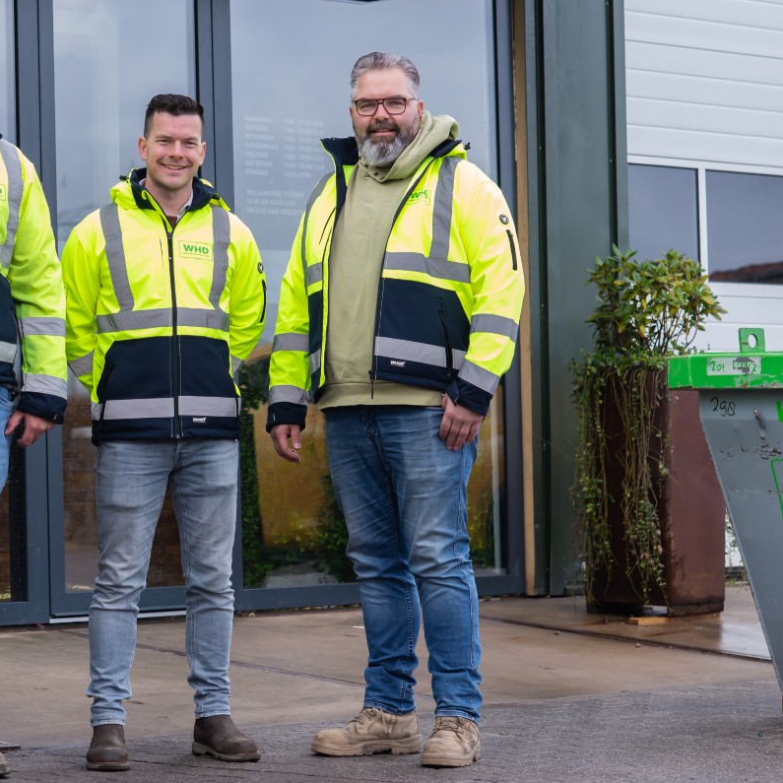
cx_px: 202
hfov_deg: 11.9
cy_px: 268
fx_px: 3762
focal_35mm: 147
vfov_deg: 11.9
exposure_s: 1/200
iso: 320
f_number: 5.6
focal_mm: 85
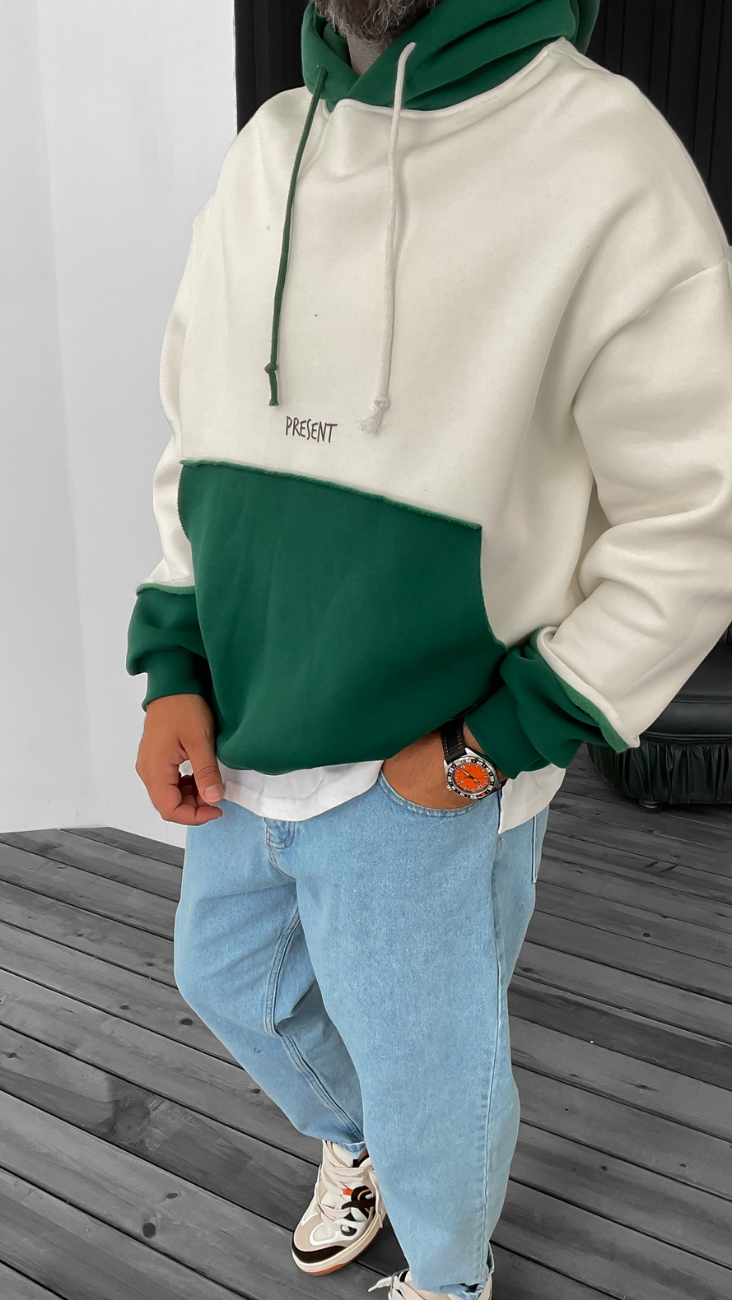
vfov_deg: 61.0
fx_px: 1104
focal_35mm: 32
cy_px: 644
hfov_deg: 36.7
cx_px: 400
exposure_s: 1/120
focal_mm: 3
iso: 32
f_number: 1.8
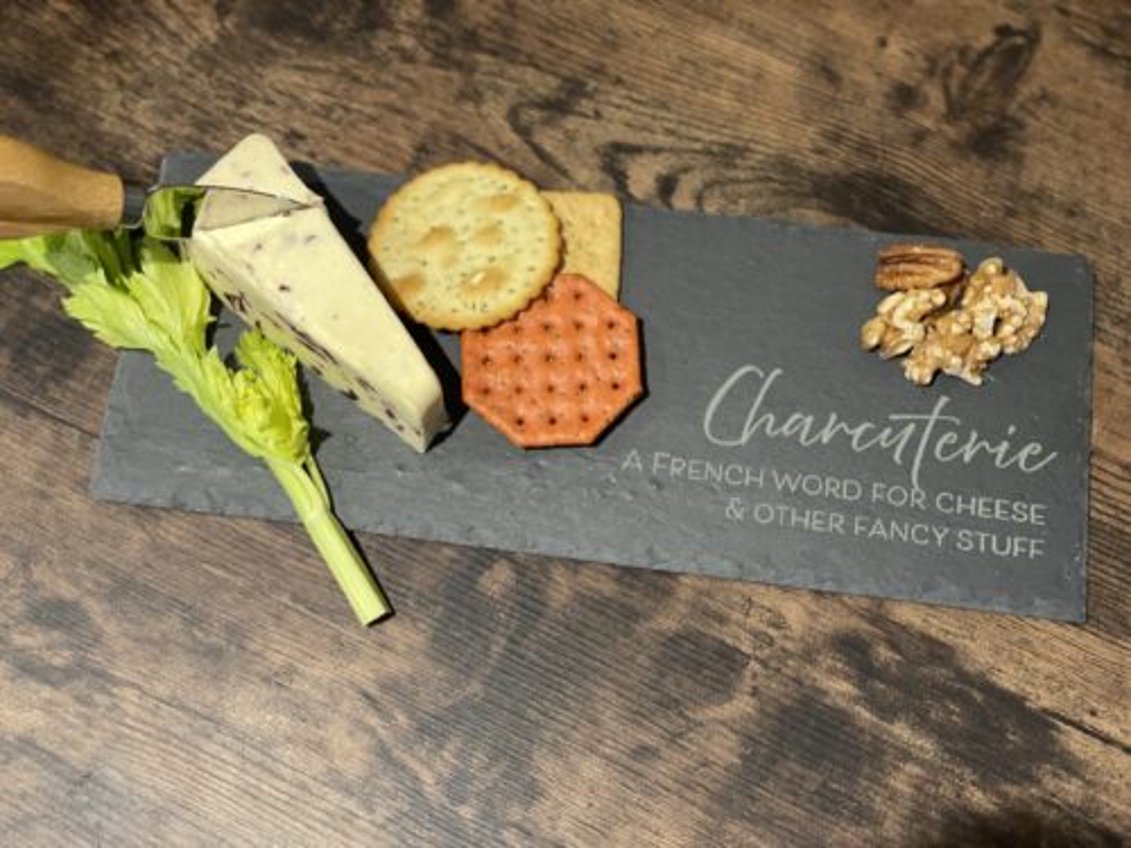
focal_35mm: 52
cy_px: 424
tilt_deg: -70.9
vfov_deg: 28.0
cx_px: 566
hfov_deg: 36.8
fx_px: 1699
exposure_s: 1/33
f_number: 2
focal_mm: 6
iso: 200
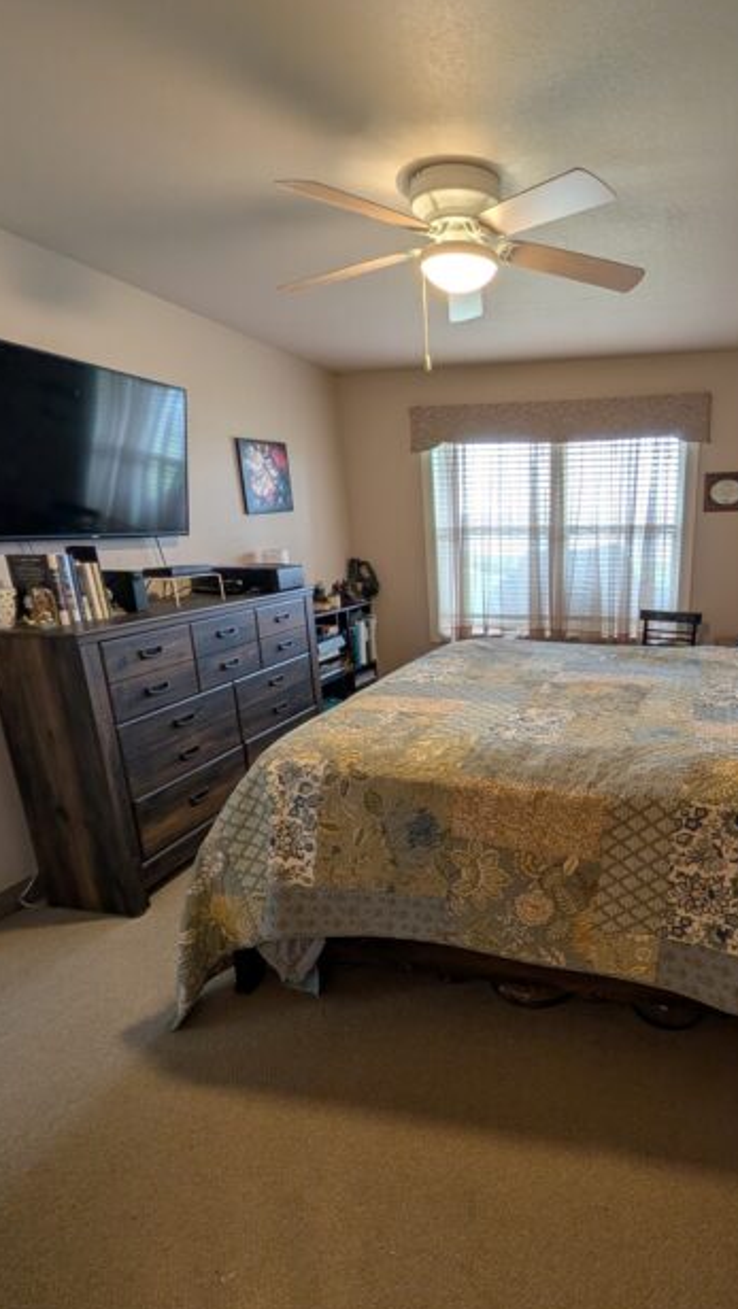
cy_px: 727
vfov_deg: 95.5
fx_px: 591
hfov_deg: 61.4
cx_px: 526
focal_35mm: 17
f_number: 1.7
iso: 61
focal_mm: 2.02
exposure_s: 1/40
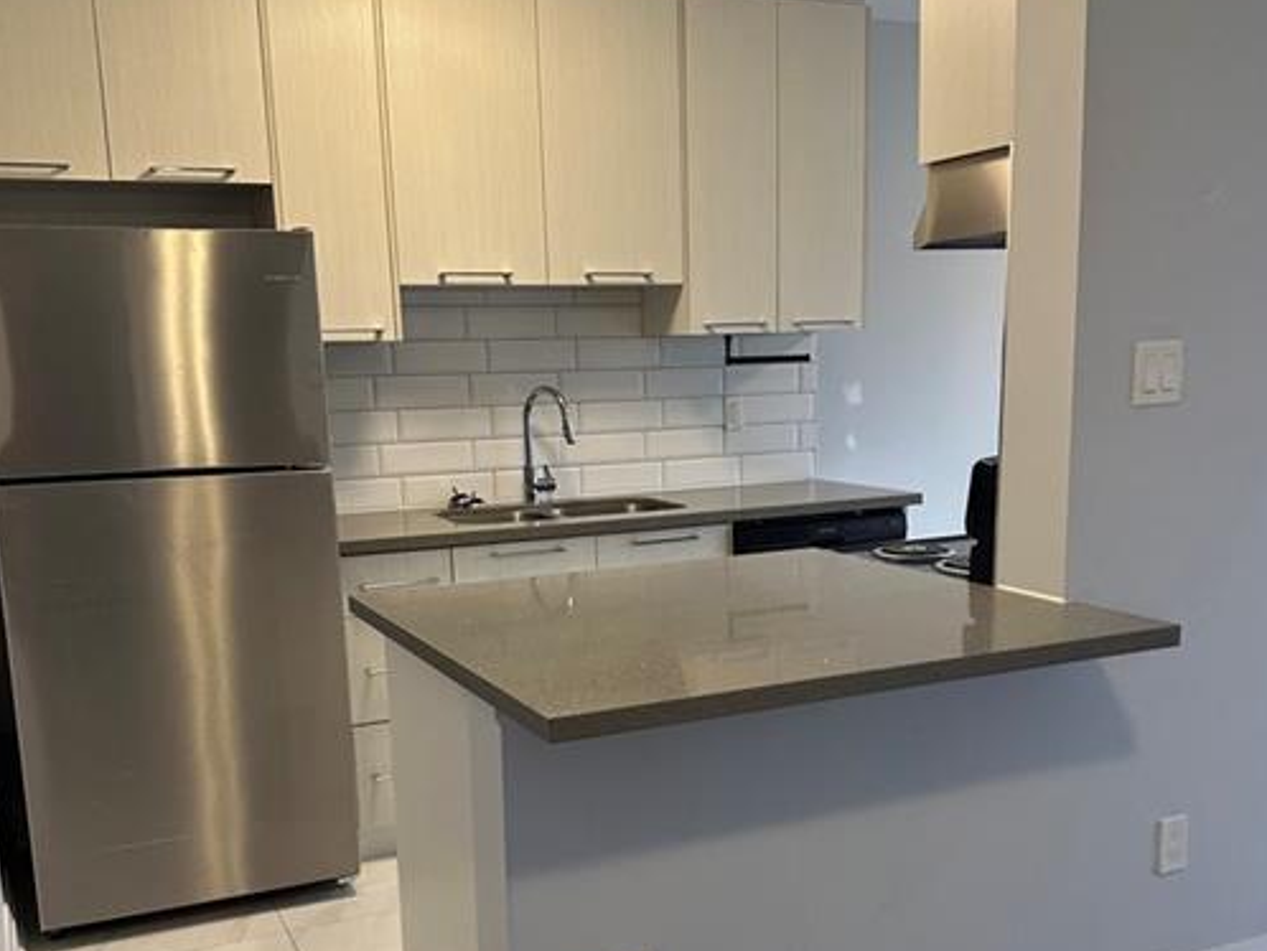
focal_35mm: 37
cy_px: 618
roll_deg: +2.2
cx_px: 641
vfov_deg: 38.3
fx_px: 1355
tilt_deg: -12.3
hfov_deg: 50.1
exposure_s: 1/120
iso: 160
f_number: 1.78
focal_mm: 6.86
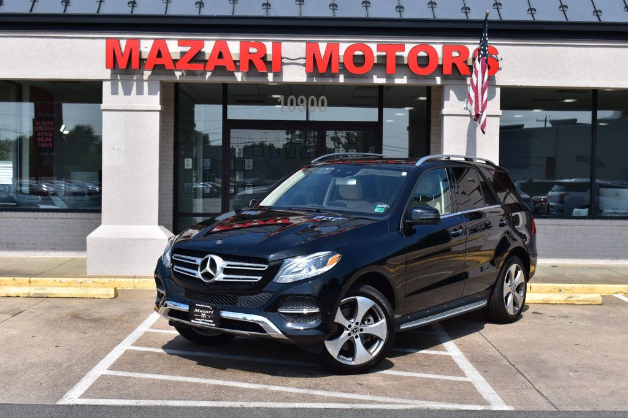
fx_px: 889
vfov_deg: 26.5
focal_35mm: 51
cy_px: 209
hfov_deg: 38.9
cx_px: 314
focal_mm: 34
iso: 320
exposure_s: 1/500
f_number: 11
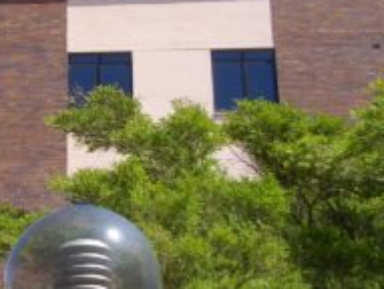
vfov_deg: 12.7
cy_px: 132
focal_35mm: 117
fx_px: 1300
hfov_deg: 16.4
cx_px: -20
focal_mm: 5.8
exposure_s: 1/320
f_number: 4.3
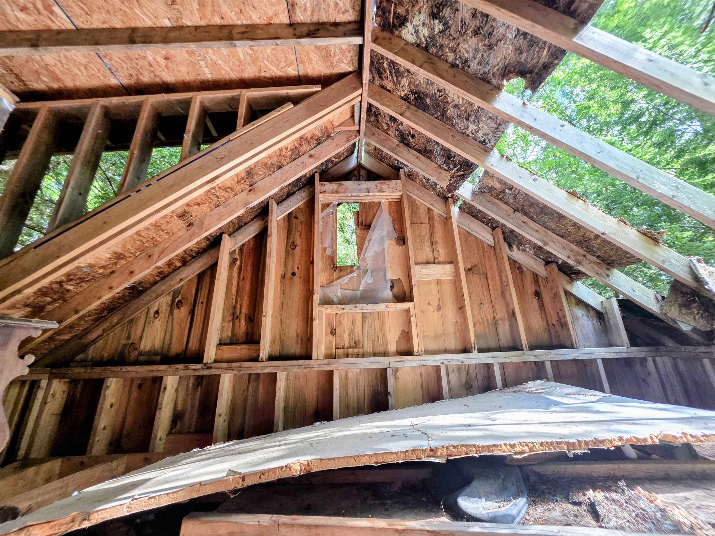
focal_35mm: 13
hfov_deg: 106.2
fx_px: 269
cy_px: 268
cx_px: 358
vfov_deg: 89.9
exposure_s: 1/120
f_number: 1.9
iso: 50
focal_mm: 2.2
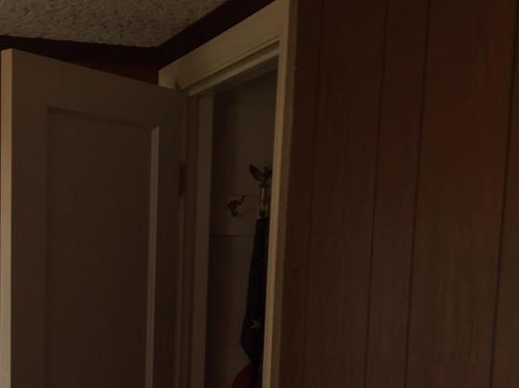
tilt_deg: -5.8
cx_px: 102
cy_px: 322
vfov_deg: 26.4
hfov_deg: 34.4
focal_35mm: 54
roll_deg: -2.1
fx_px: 809
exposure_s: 1/40
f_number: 2.2
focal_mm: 4.15
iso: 40
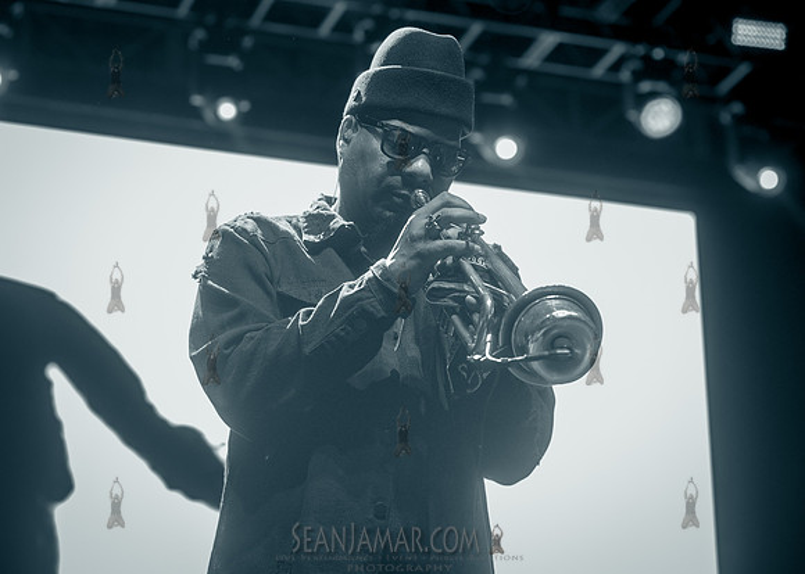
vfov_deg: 16.0
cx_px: 345
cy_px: 307
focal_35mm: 90
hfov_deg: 22.2
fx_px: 2046
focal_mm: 80
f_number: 4.5
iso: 4000
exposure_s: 1/500
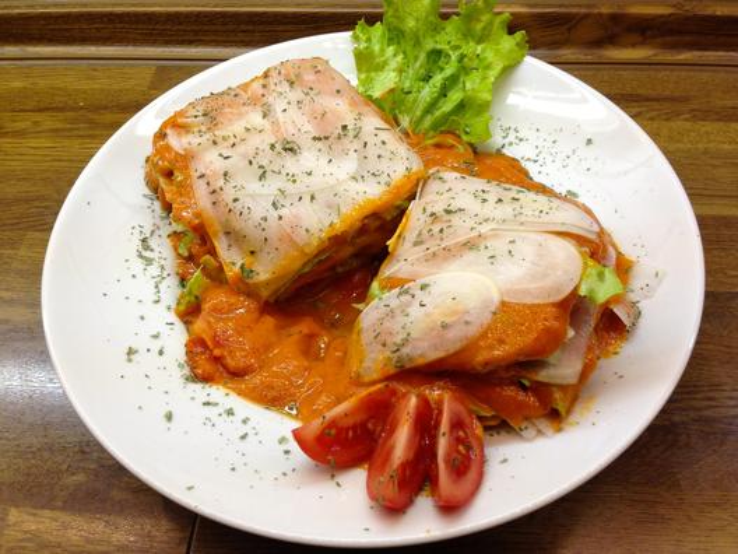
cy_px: 277
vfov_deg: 42.9
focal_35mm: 33
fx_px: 704
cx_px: 369
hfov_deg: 55.4
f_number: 2.4
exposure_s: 1/30
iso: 50
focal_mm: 4.12
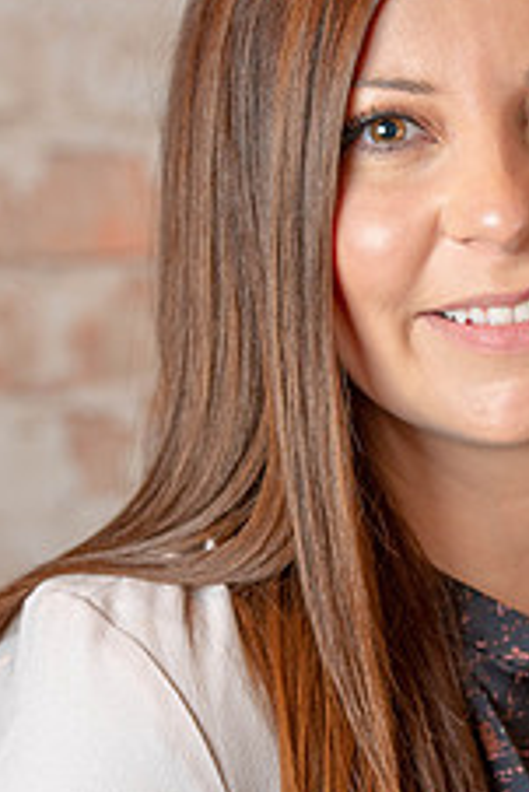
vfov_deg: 10.3
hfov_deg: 6.9
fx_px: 4379
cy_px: 428
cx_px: 483
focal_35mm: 199
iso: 500
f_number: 5
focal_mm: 100
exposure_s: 1/125
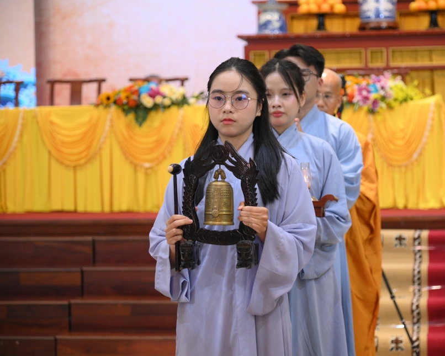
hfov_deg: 17.8
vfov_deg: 14.3
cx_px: 252
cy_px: 178
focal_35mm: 108
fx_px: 1423
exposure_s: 1/250
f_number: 4
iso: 4000
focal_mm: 95
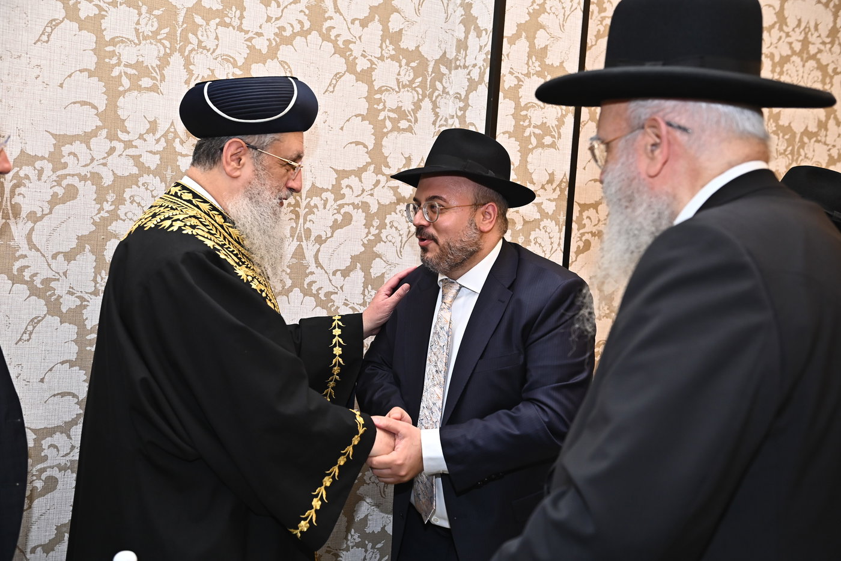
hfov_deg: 50.7
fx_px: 888
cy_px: 280
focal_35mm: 38
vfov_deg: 35.0
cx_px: 420
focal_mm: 38
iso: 1250
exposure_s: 1/200
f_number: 4
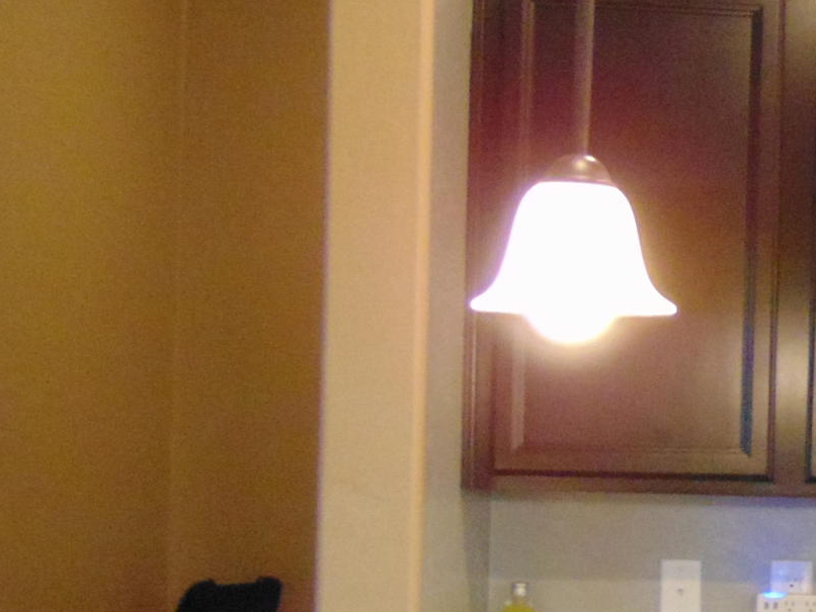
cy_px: 451
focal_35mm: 93
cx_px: 1213
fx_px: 2193
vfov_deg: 15.8
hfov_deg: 18.7
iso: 400
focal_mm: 4.5
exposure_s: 1/15
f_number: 3
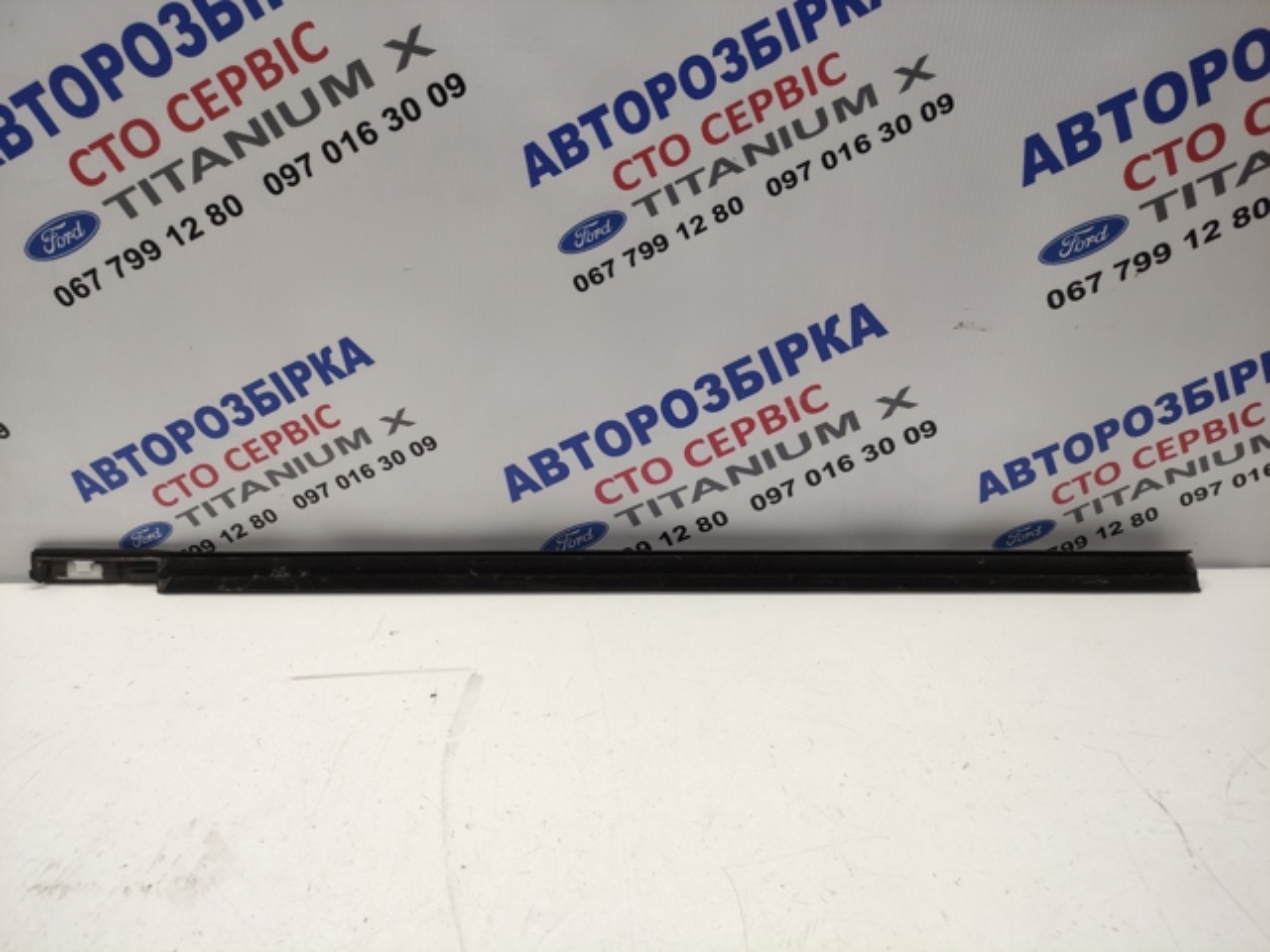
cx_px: 635
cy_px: 476
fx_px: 917
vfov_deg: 54.9
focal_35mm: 25
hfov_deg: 69.4
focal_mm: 5.43
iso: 156
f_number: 1.89
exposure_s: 1/100
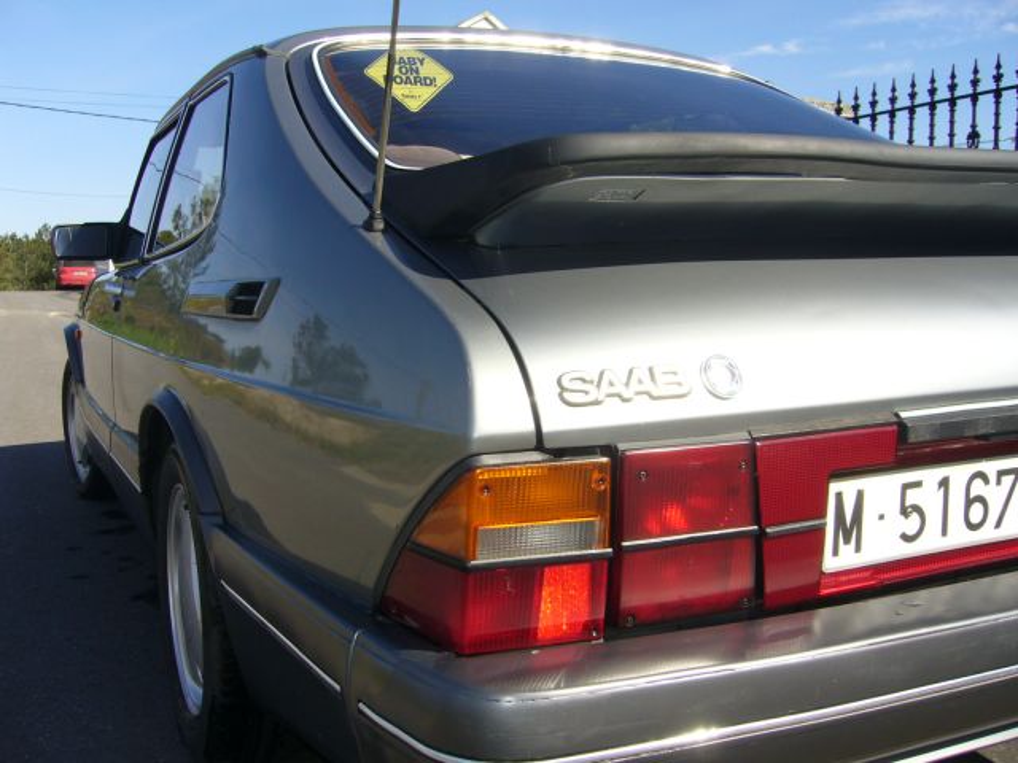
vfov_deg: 40.7
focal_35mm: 35
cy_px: 382
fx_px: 1029
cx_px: 509
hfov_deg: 52.6
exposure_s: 1/250
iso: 80
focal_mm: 5.8
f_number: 5.6
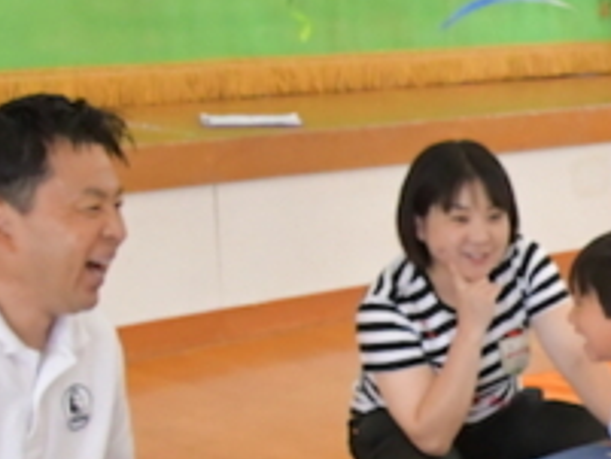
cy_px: 371
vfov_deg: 14.9
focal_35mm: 99
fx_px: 1748
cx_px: 882
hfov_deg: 18.0
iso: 8000
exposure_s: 1/250
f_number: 8
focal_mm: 18
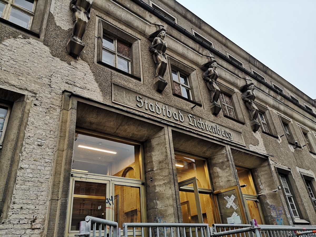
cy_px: 118
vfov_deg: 51.4
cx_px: 158
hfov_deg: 65.3
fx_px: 246
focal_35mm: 27
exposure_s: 1/133
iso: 50
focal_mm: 3.95
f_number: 1.8
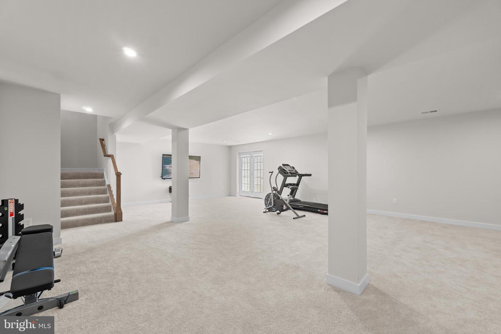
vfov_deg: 77.3
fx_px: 209
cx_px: 250
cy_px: 167
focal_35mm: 15
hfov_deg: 100.4
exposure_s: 1/2.5
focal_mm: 10
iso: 200
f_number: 7.1
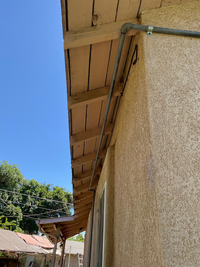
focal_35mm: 29
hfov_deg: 48.2
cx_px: 100
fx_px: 223
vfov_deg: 61.7
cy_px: 134
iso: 16
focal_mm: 3
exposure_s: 1/683
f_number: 1.8
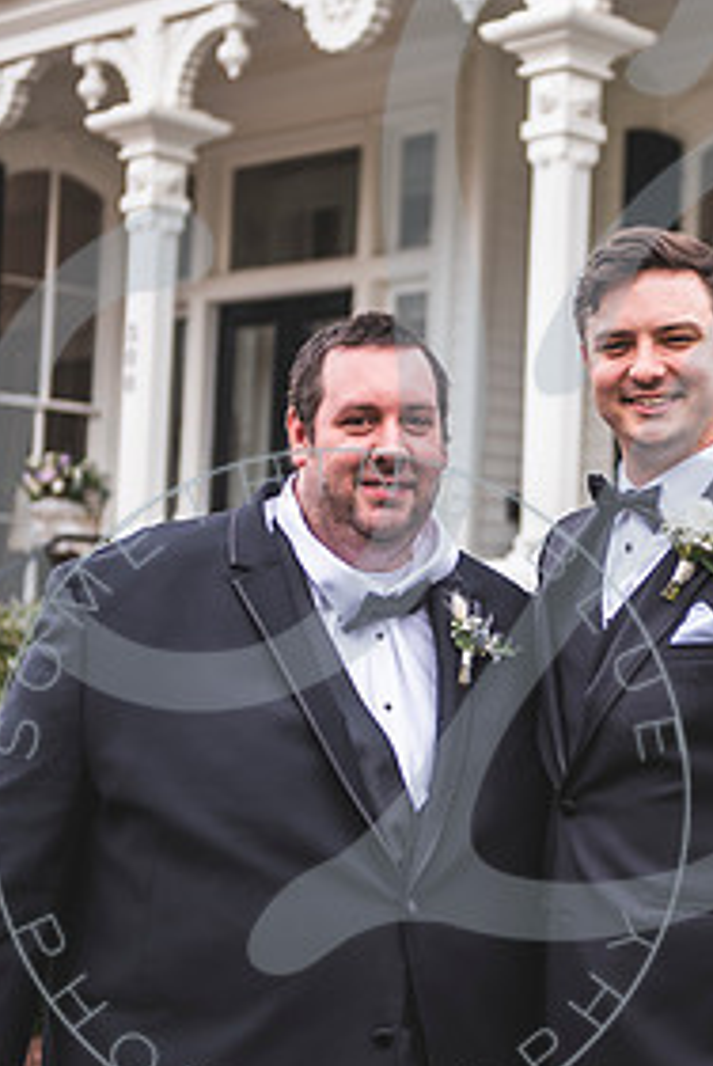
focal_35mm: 80
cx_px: 508
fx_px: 2371
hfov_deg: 17.0
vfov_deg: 25.3
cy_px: 512
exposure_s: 1/400
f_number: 2.8
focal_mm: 50
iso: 100
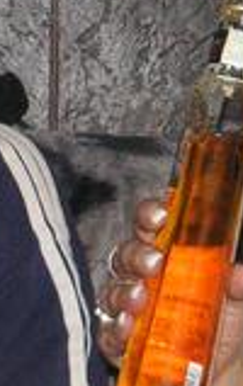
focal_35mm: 197
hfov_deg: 6.7
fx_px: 2078
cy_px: 153
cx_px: 156
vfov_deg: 10.6
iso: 160
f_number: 2.8
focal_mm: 6.1
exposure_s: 1/45
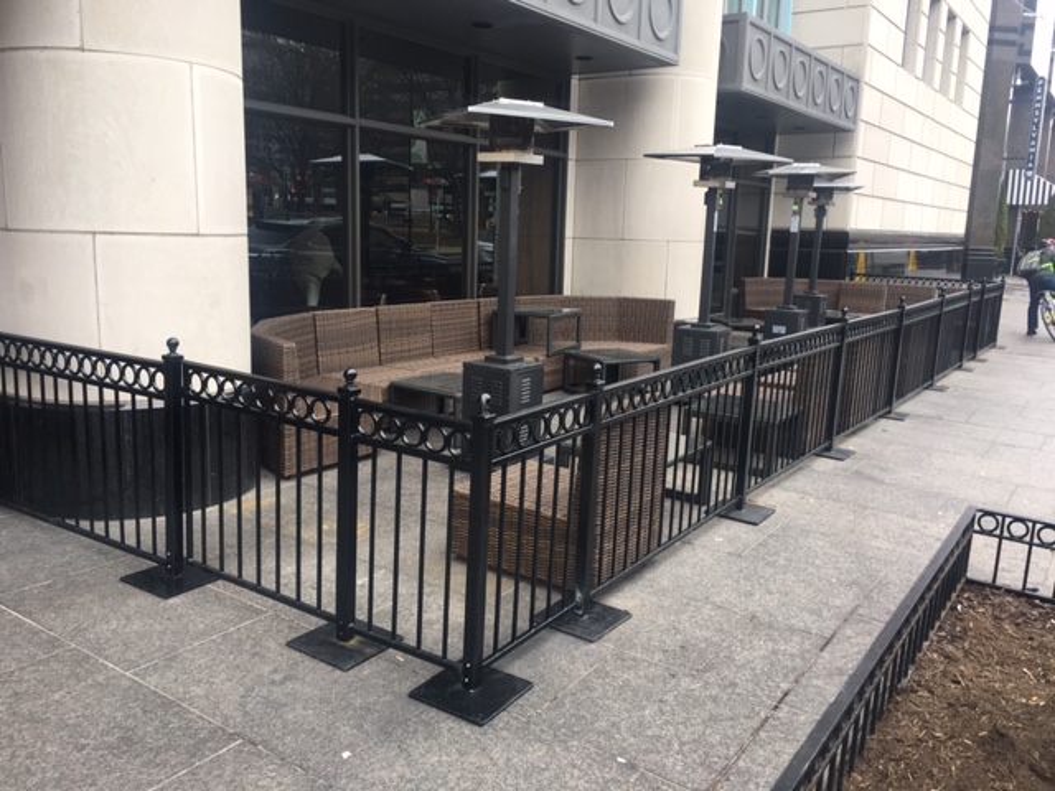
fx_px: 884
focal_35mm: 29
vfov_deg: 48.2
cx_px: 528
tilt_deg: -9.1
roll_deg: -2.3
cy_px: 396
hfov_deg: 61.7
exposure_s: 1/120
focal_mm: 4.15
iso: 40
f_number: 2.2
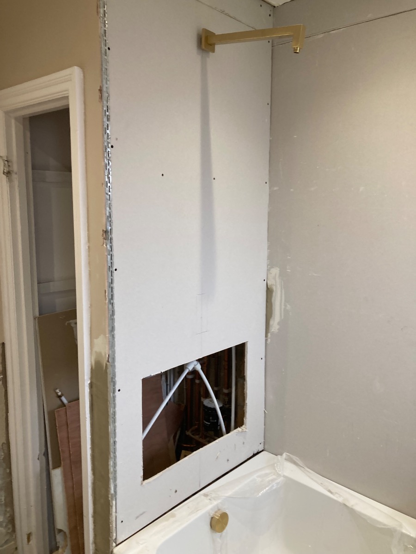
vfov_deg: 63.4
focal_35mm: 28
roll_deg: -0.8
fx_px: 449
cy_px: 277
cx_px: 208
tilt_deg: -8.7
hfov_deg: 49.7
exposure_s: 1/61
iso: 80
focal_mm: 3.99
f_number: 1.8
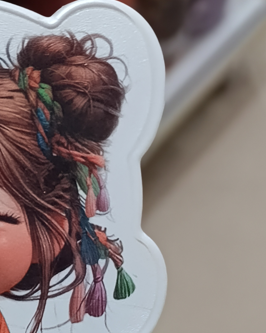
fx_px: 1122
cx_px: -14
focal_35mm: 114
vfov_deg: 16.8
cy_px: 223
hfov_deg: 13.3
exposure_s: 1/50
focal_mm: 6.14
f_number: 1.6
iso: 1250
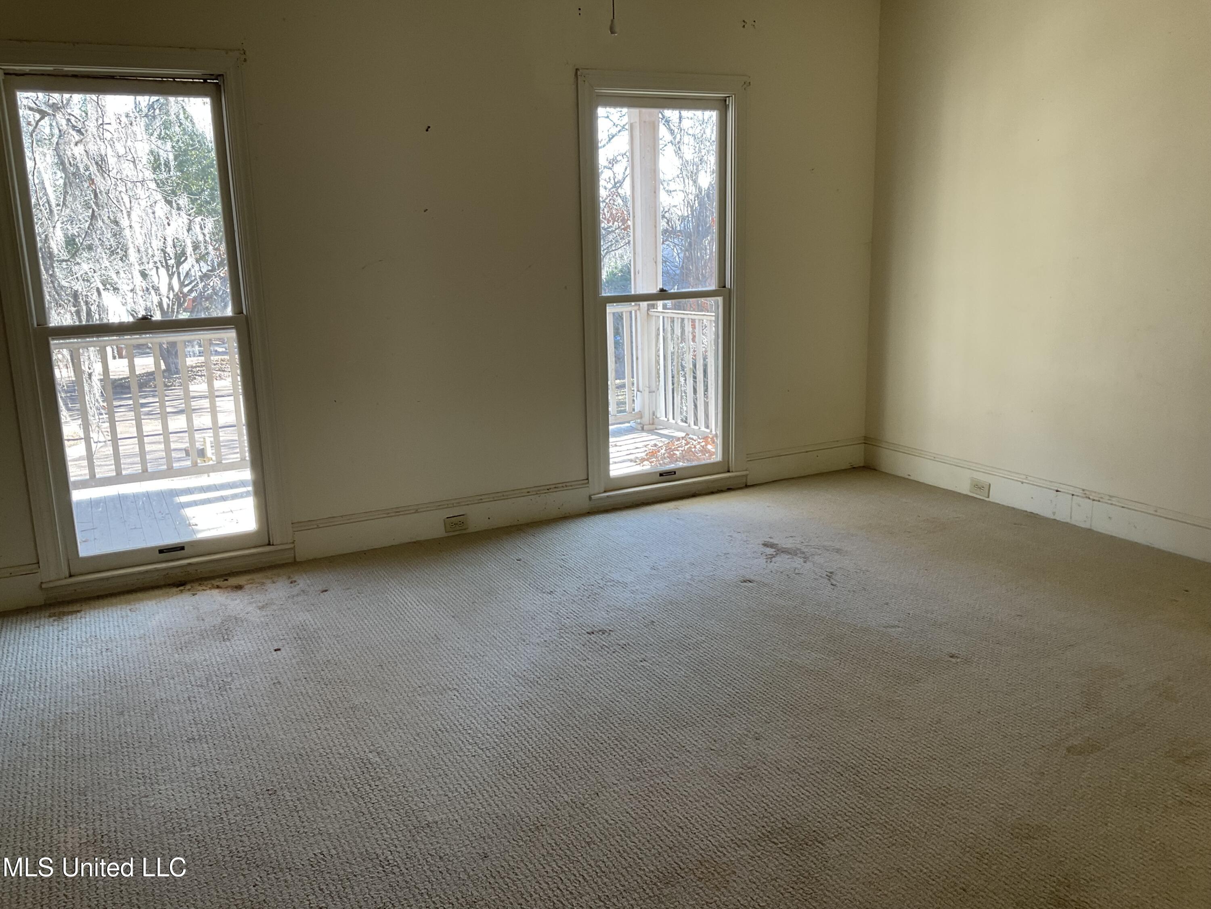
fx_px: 1015
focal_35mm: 29
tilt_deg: -13.2
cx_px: 606
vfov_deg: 48.2
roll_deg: +1.7
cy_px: 454
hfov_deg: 61.7
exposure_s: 1/60
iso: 32
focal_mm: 3
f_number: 1.8
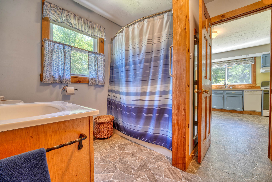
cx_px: 136
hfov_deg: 104.3
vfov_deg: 81.2
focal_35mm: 14
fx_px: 106
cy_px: 91
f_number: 8
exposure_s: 1/1.6
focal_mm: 14
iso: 100
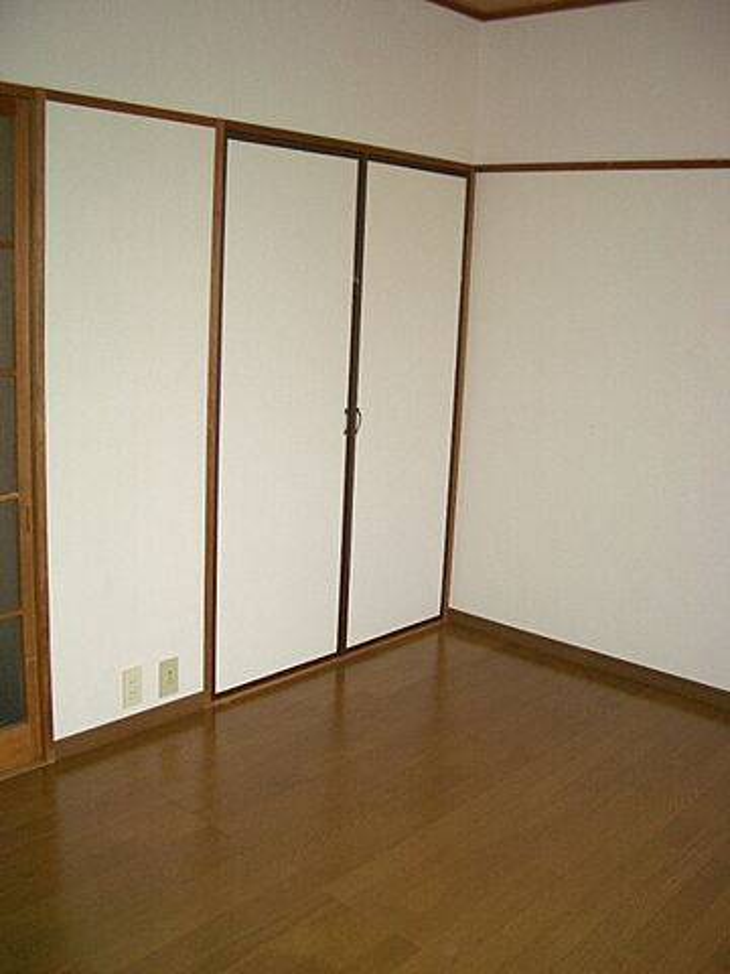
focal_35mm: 35
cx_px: 365
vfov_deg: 52.6
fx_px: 984
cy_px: 487
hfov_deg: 40.7
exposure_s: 1/200
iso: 100
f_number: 2.6
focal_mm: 5.8
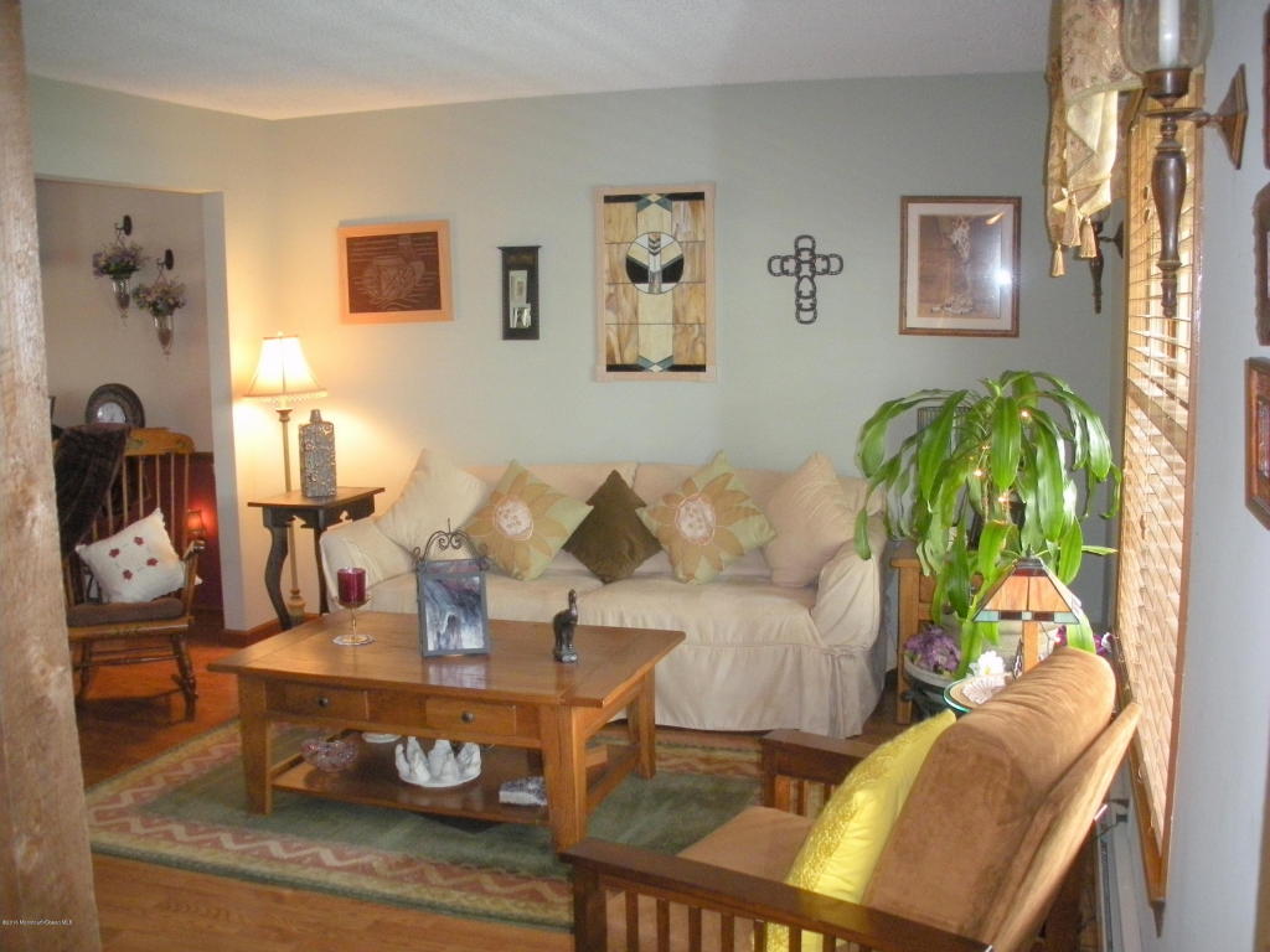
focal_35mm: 35
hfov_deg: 52.6
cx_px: 635
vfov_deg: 40.7
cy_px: 476
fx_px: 1284
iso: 400
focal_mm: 6.3
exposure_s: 1/30
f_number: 3.5
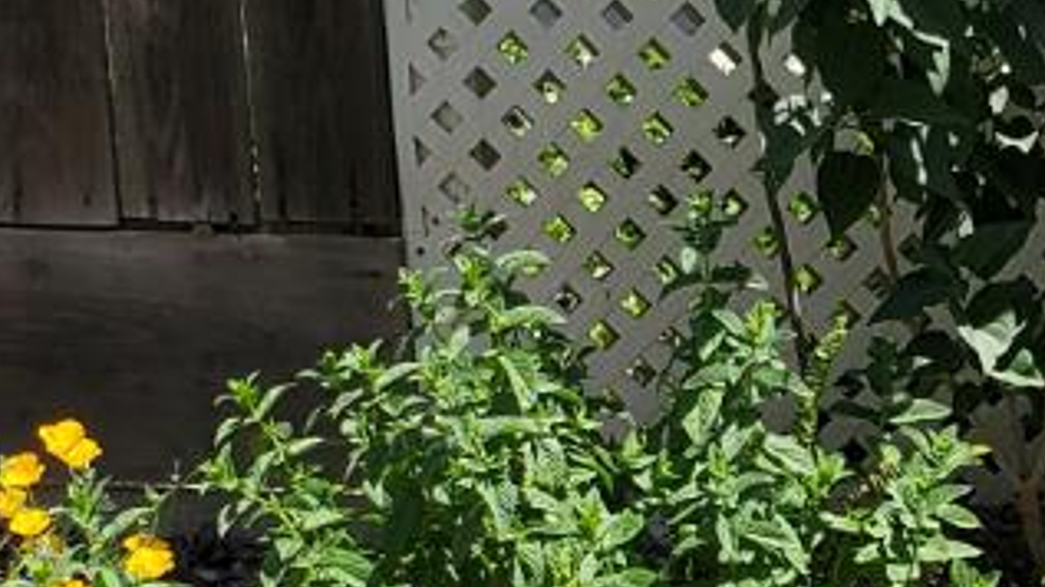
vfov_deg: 9.0
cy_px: 483
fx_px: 3711
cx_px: 1259
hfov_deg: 15.4
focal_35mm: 134
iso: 50
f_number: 2.4
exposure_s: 1/1070
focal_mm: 4.3
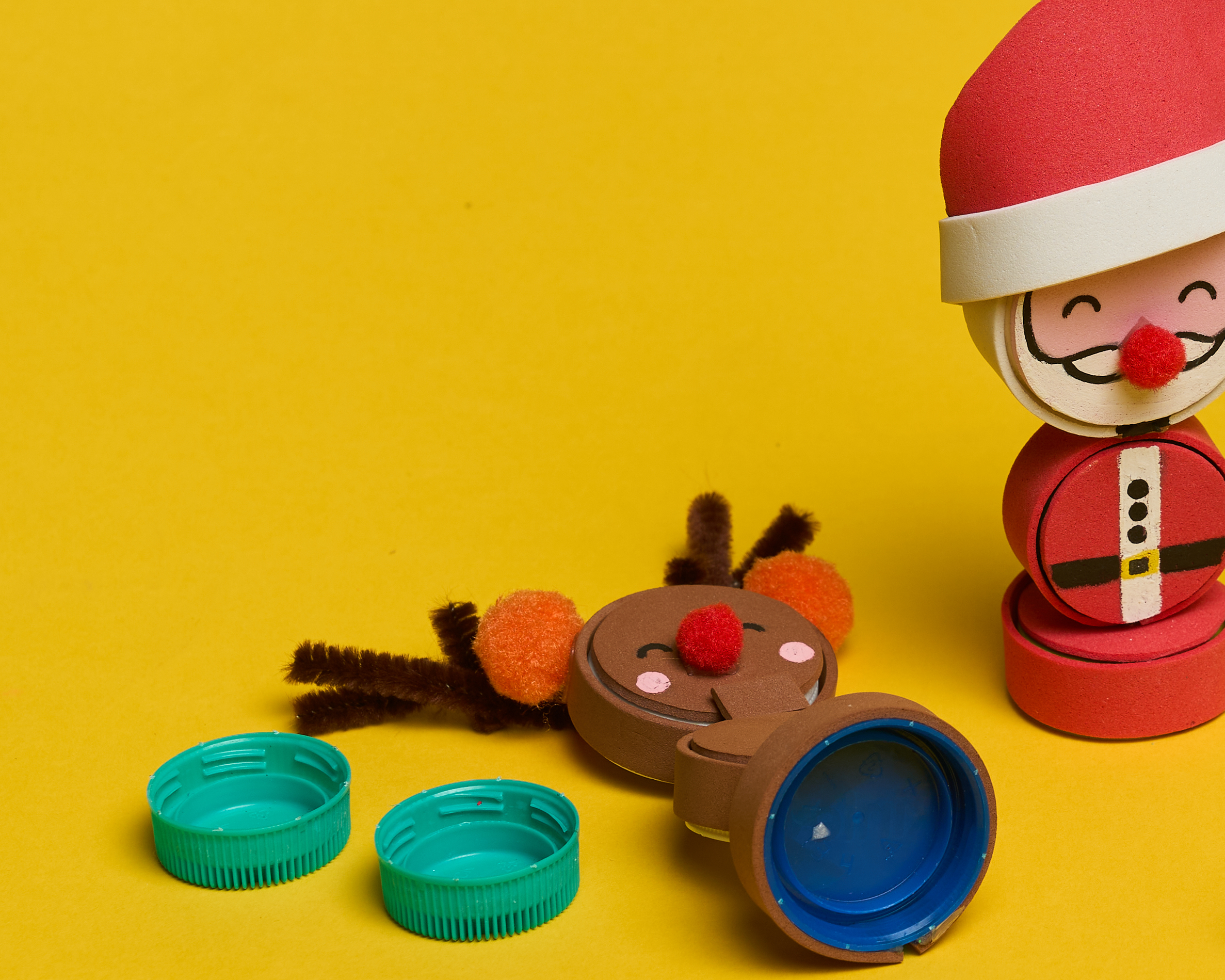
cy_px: 289
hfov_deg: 11.5
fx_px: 6018
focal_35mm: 166
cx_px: 1267
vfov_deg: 9.3
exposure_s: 1/100
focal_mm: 70
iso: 160
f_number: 10
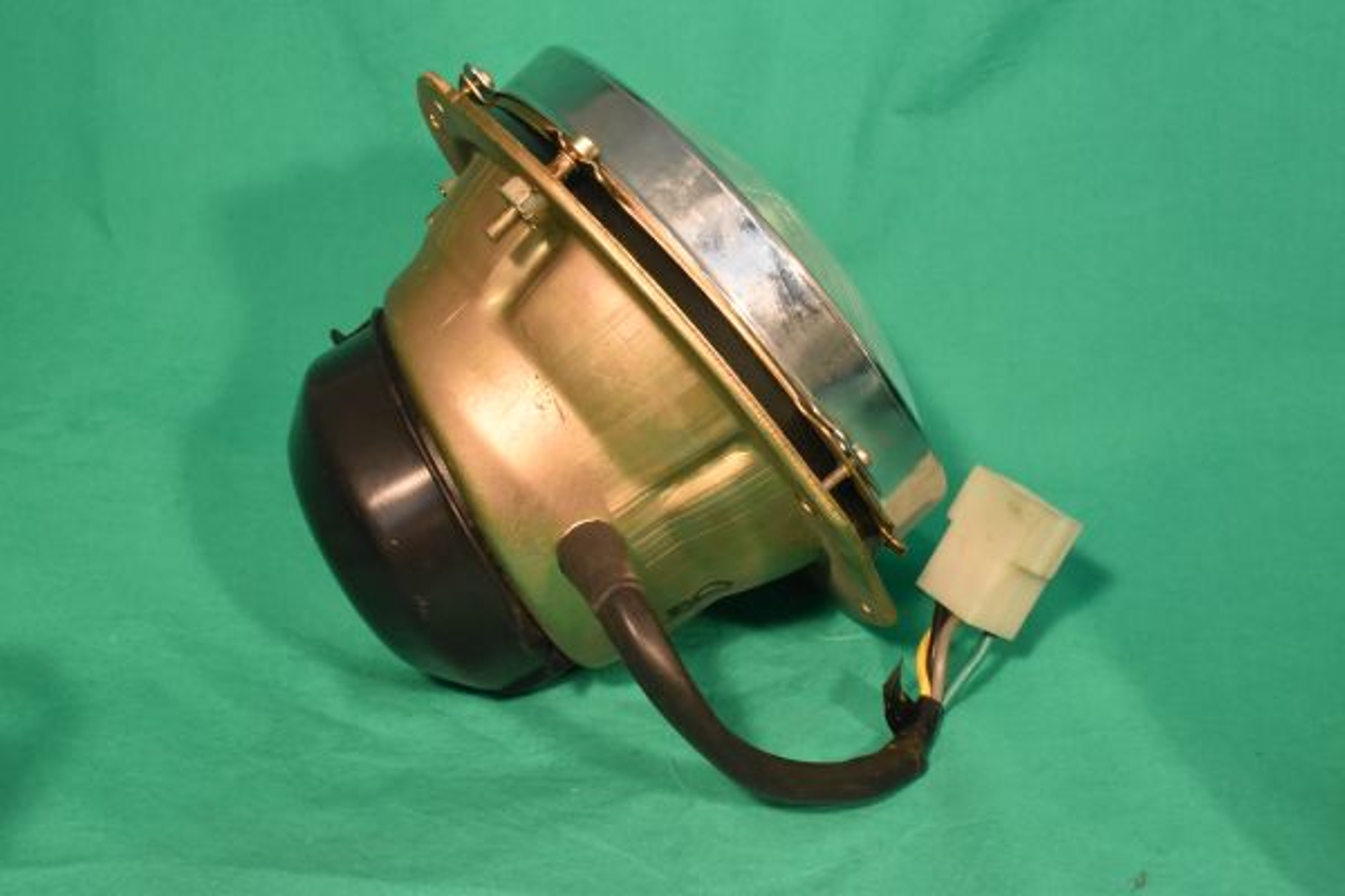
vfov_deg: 23.8
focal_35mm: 57
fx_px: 2129
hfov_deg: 35.1
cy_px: 448
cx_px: 672
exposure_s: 1/60
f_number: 20
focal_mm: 38
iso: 1800
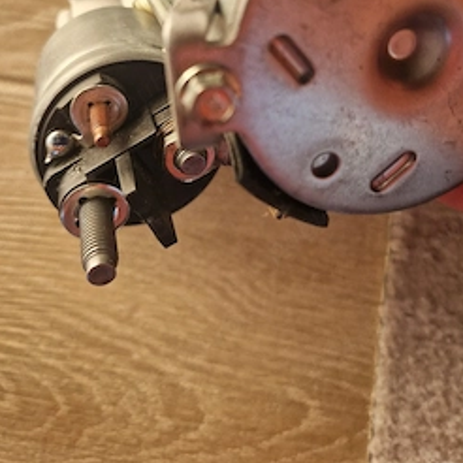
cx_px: 218
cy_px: 90
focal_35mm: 33
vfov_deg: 47.0
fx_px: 499
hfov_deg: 49.7
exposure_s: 1/182
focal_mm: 5.4
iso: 50
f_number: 1.8
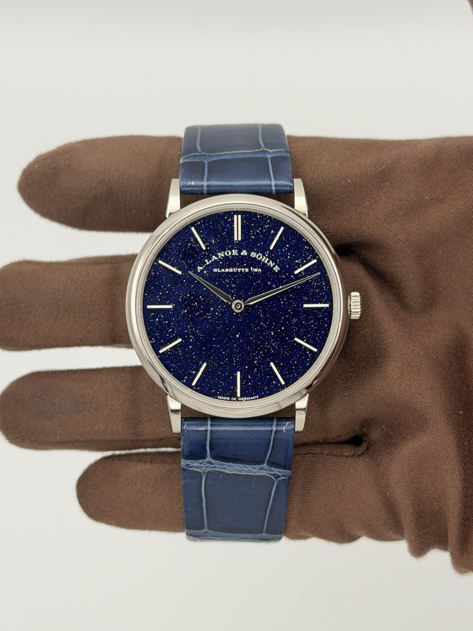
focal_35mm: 48
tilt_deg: -77.1
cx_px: 236
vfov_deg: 39.7
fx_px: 875
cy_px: 316
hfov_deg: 30.3
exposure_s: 1/118
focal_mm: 6.76
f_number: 1.78
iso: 125
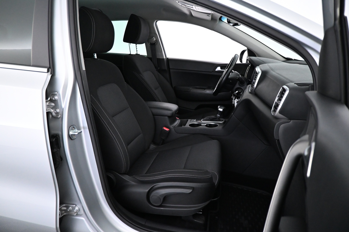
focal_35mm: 24
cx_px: 174
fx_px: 233
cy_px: 116
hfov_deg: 73.7
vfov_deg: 53.1
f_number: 3.5
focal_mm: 16
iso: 4000
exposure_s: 1/60
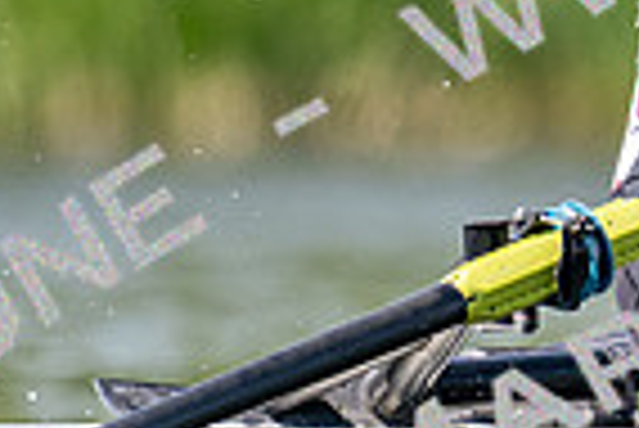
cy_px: 95
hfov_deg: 0.6
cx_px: 954
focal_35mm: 3671
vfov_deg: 0.4
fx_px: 65226
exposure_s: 1/2500
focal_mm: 600
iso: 320
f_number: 4
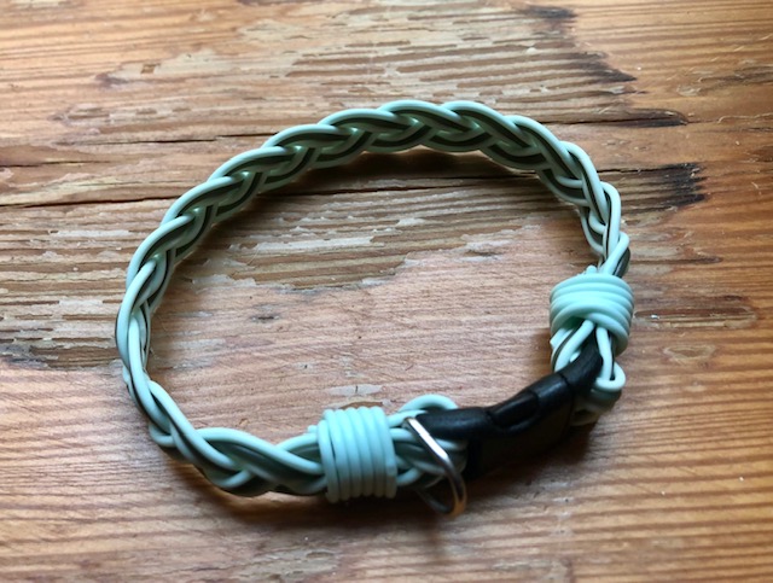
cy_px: 292
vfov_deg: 49.9
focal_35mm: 28
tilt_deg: -57.1
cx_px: 386
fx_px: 627
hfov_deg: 63.3
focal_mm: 3.99
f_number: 1.8
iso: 25
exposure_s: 1/40
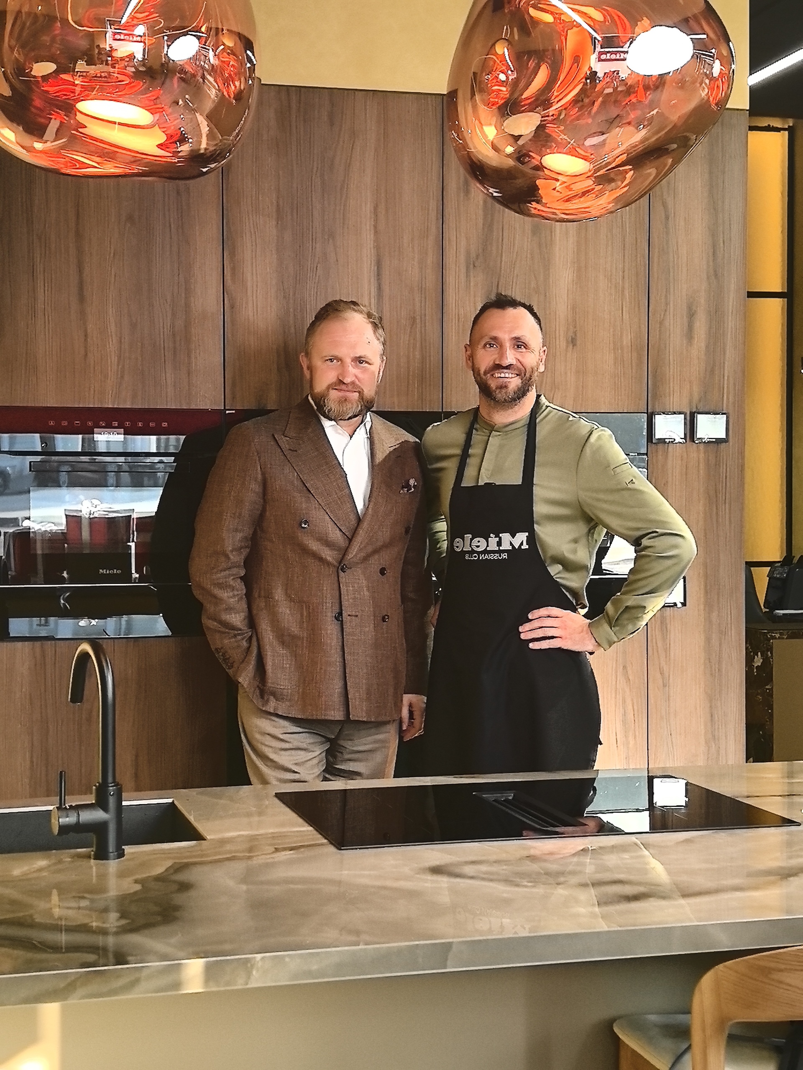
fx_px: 1670
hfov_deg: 27.0
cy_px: 535
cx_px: 402
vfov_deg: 35.5
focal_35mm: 54
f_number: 1.4
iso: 50
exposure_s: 1/100
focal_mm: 6.98
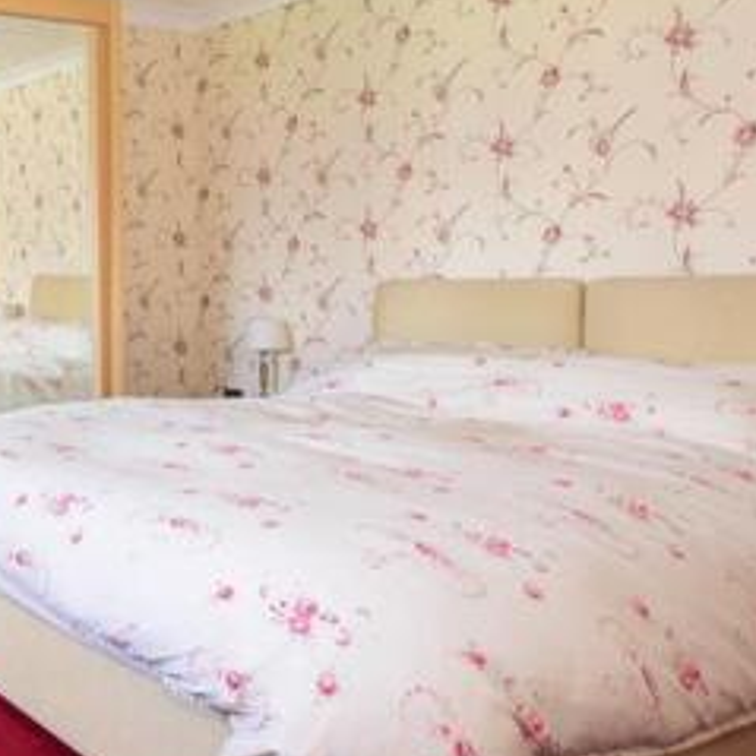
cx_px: -120
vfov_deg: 46.7
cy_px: 274
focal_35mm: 35
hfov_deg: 37.5
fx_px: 865
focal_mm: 10
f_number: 5.6
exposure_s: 1/6
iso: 400
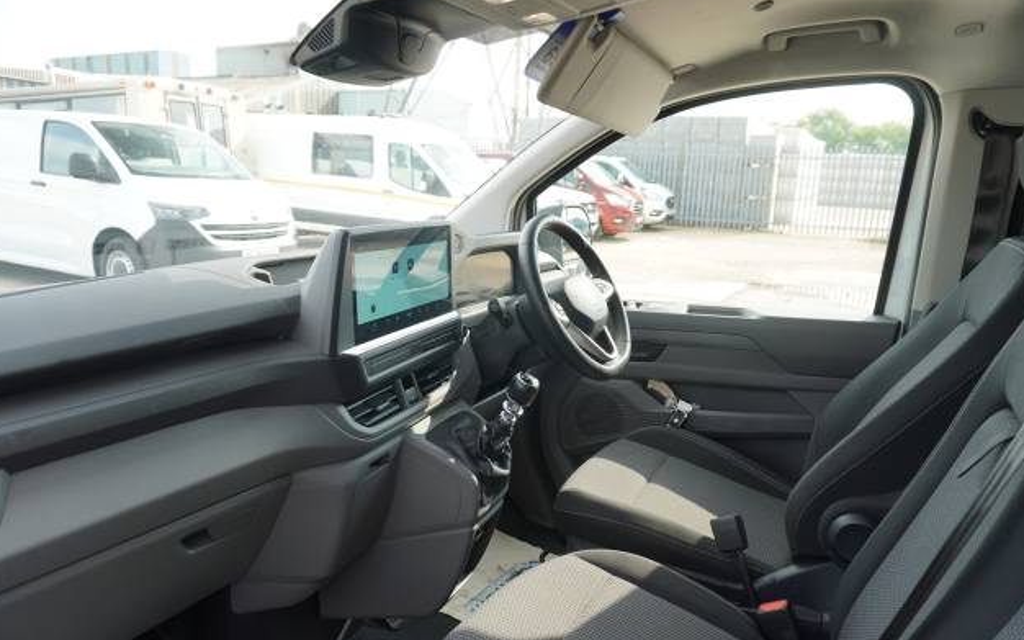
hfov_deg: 72.6
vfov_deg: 49.2
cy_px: 334
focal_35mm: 25
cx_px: 512
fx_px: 698
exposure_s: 1/60
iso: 100
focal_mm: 16
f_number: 4
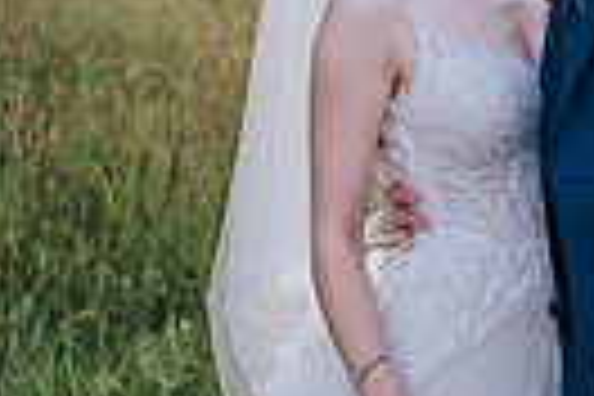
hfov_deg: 16.9
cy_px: 99
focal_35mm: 119
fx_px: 1963
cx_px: 585
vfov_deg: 11.5
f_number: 2.8
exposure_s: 1/400
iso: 280
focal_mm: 35
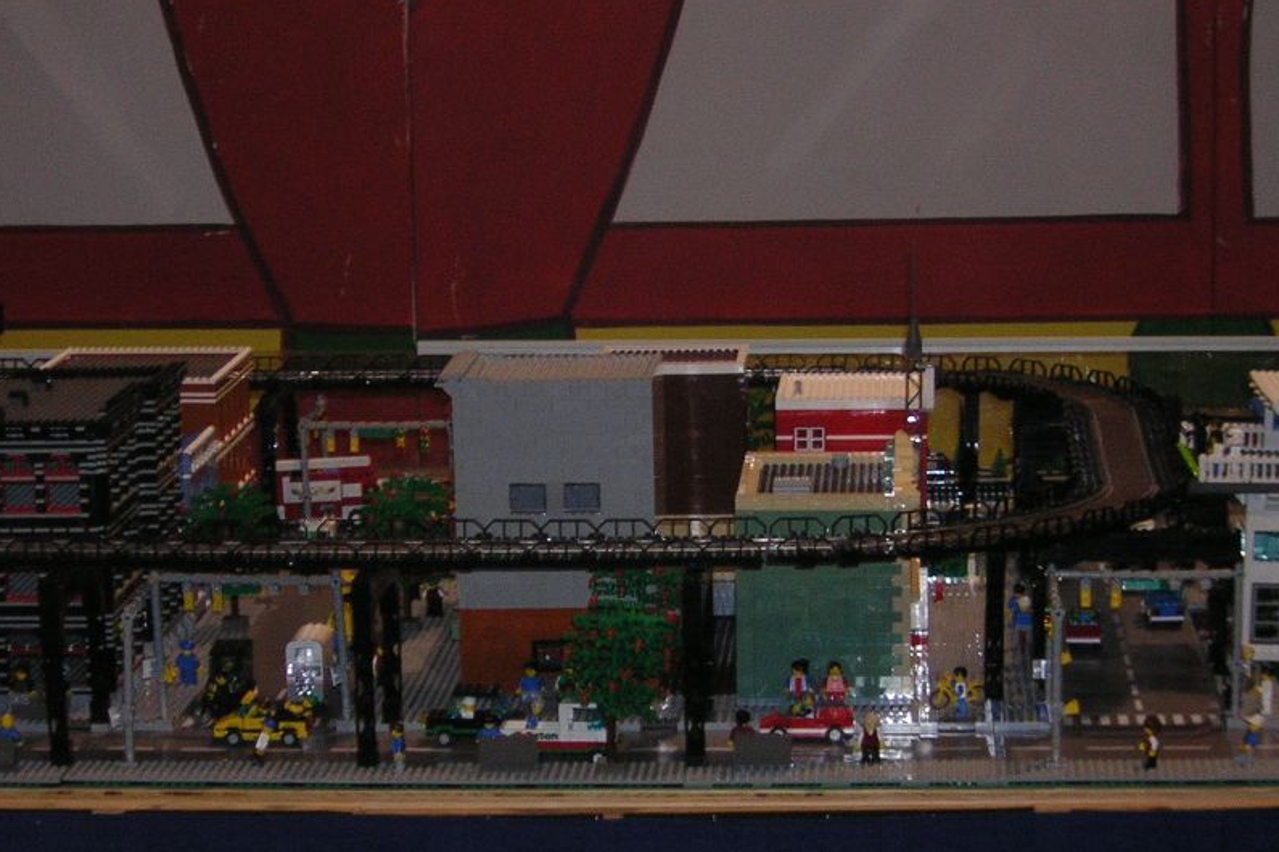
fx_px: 4014
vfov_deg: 12.1
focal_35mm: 113
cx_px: 637
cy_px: 468
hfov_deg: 18.1
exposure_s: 1/60.1
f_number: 4.7
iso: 400
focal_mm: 14.1
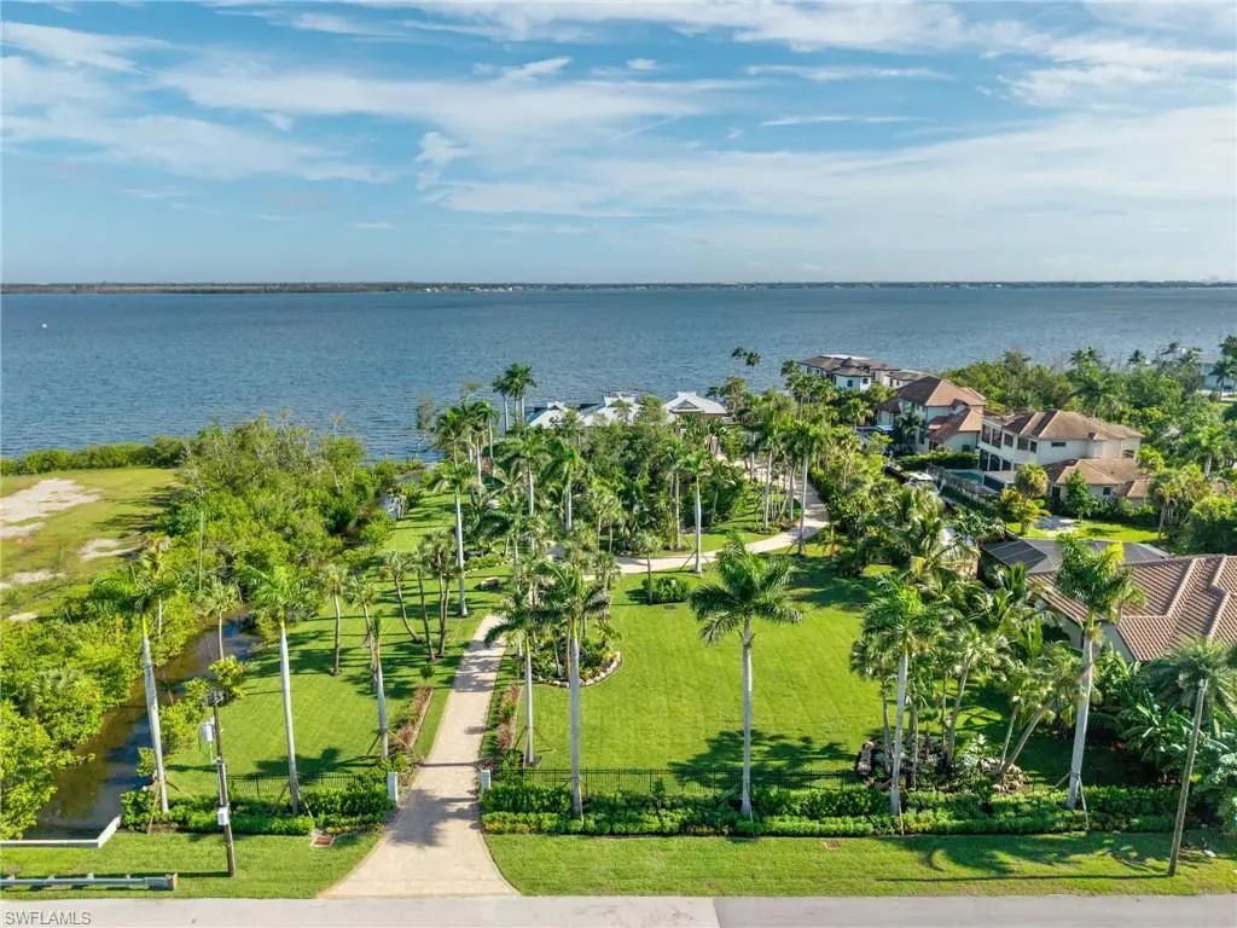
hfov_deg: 71.6
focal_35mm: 24
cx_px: 618
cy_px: 464
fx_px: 858
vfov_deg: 56.8
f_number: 1.8
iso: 100
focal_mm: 8.67
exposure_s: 1/500
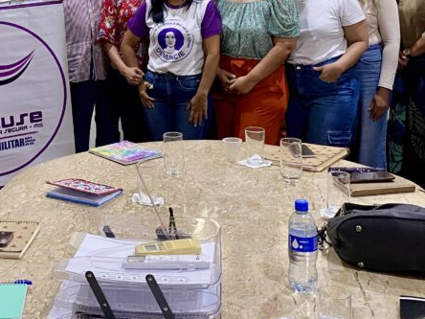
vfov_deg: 23.5
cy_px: 10
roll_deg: +1.6
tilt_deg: -2.1
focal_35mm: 60
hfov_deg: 31.0
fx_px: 737
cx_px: 57
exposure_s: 1/60
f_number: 1.8
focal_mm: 4.25
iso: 250
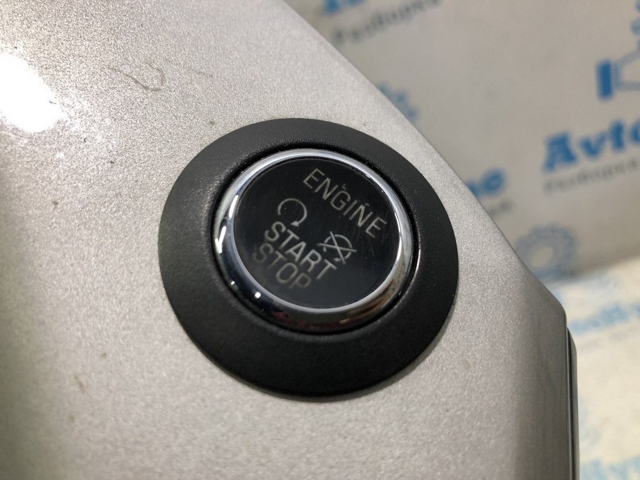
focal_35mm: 28
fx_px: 518
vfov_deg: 49.7
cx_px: 320
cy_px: 240
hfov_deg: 63.4
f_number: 1.8
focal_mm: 4
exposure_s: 1/33
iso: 32
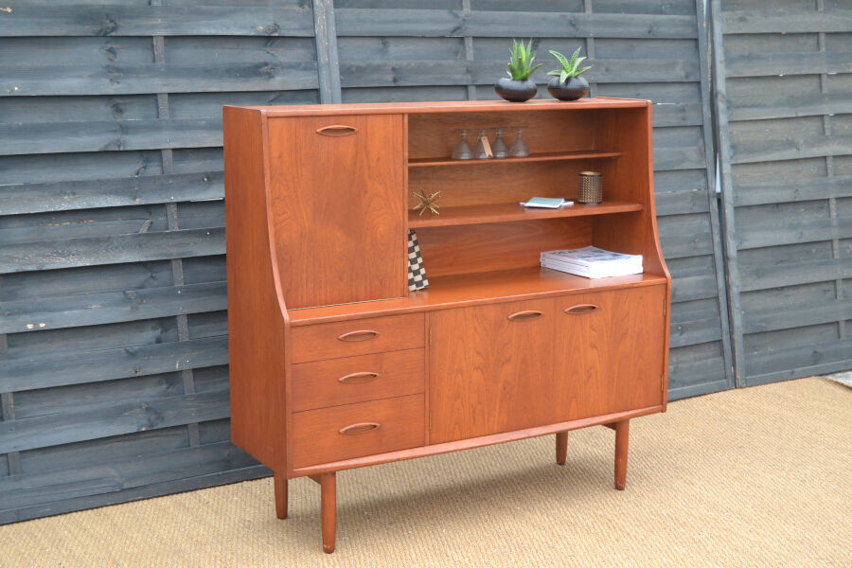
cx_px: 426
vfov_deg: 23.8
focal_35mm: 57
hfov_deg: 35.1
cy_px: 284
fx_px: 1349
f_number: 5.6
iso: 360
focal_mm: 38
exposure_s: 1/125
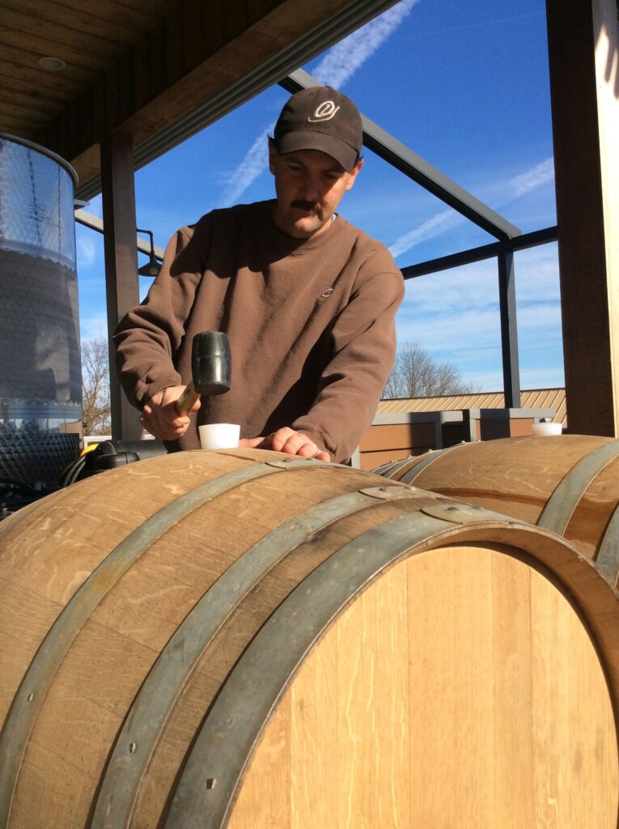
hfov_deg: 44.1
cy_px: 414
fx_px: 765
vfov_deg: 56.9
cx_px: 310
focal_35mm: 32
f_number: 2.4
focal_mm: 3.3
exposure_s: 1/1192
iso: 32
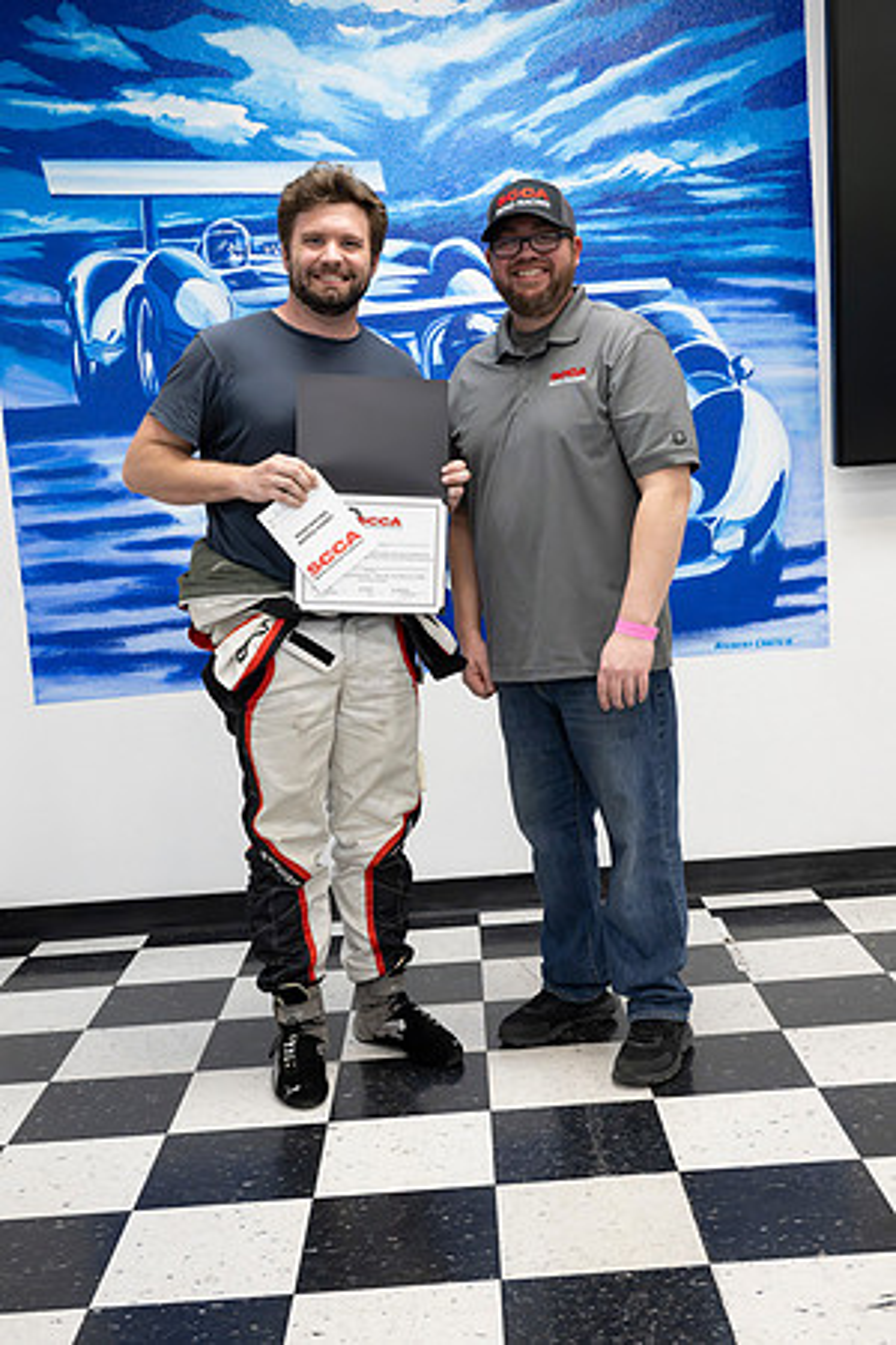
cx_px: 448
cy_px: 672
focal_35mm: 39
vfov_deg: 49.6
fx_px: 1456
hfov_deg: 34.2
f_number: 7.1
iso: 10000
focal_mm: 39
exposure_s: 1/250
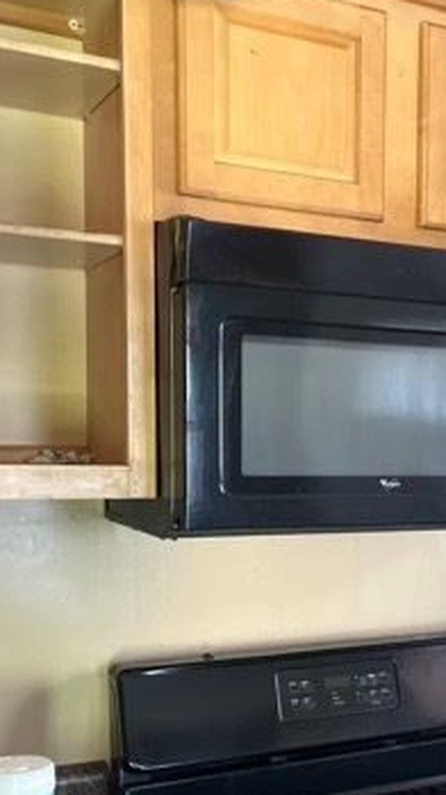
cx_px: 469
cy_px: 515
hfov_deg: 22.0
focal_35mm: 52
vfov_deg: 39.5
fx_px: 1095
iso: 500
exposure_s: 1/60
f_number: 1.6
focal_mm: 5.1
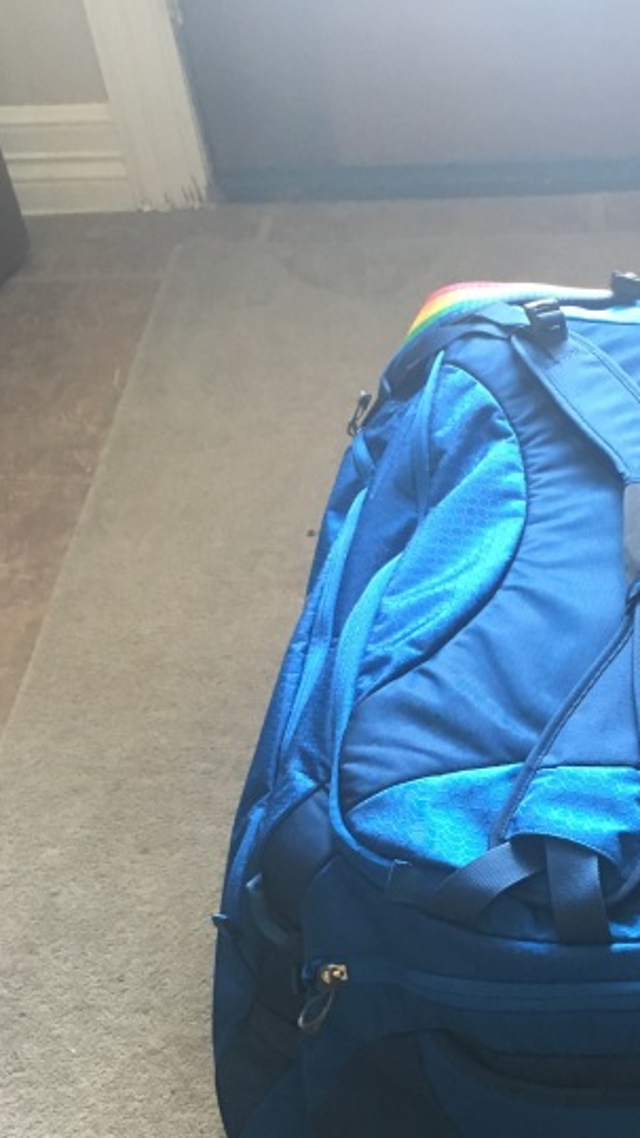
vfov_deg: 39.8
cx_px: 636
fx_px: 1509
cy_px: 898
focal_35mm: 50
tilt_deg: -48.2
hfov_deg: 23.0
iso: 200
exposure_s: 1/24
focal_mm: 4.15
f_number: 2.2
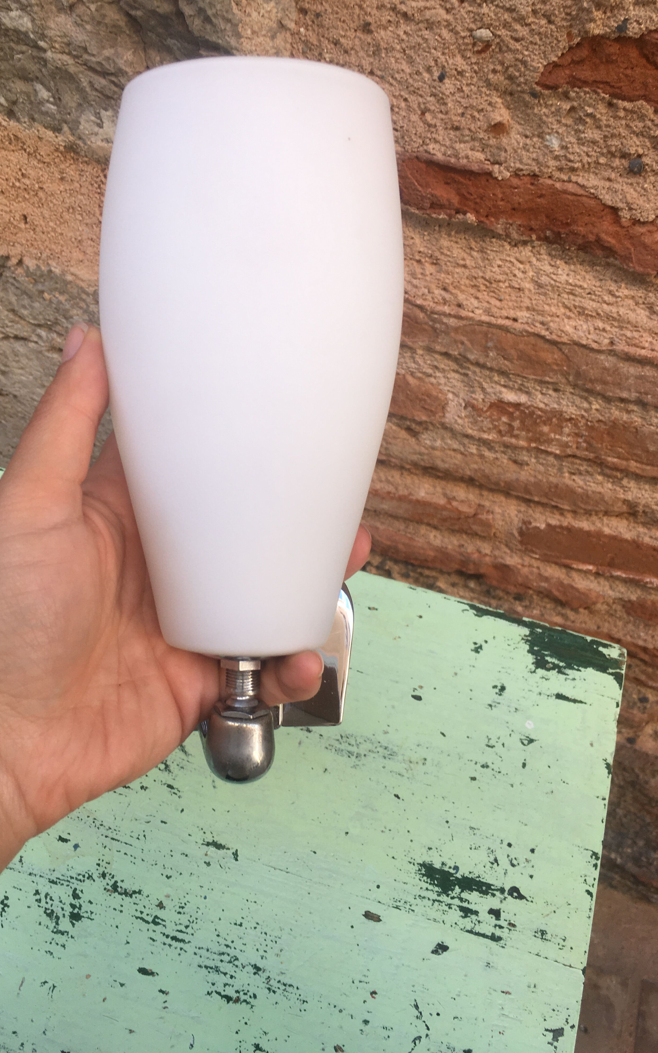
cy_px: 525
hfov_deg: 40.4
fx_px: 889
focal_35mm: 31
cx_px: 265
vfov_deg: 61.2
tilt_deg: -53.9
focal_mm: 4.15
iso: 25
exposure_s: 1/115
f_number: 2.2
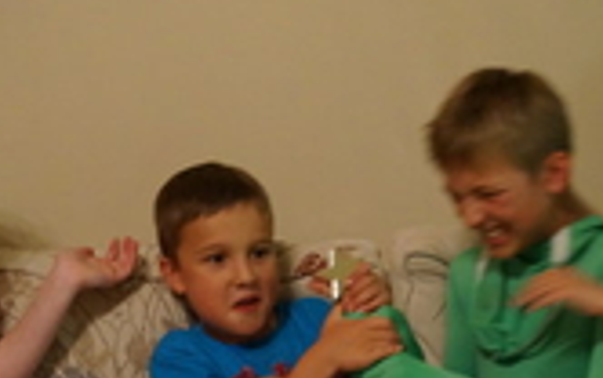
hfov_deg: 22.4
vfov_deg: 14.1
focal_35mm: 92
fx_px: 1517
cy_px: 342
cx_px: 407
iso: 3200
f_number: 4.5
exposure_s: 1/20
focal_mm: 25
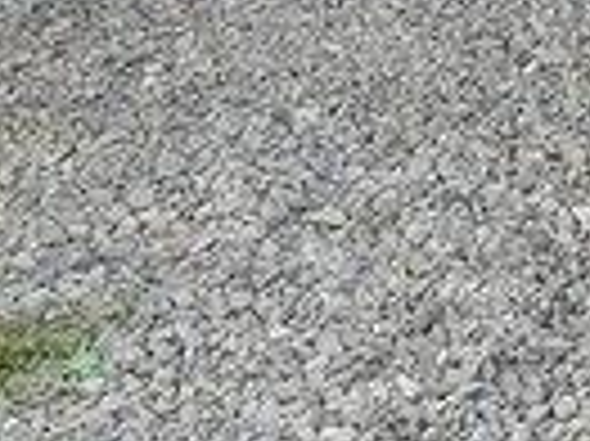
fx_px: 2656
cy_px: -380
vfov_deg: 9.0
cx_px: 1473
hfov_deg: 10.6
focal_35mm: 156
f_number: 2.2
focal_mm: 3.3
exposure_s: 1/530
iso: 40
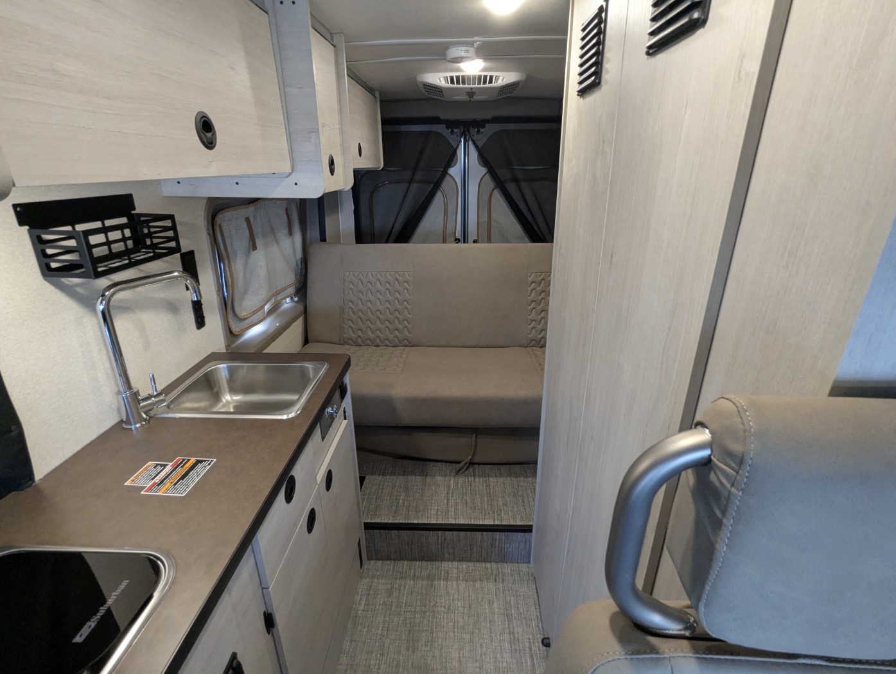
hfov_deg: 94.4
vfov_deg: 78.2
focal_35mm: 16
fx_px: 415
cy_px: 337
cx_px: 448
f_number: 2.2
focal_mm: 2.35
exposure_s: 1/83.8
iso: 336
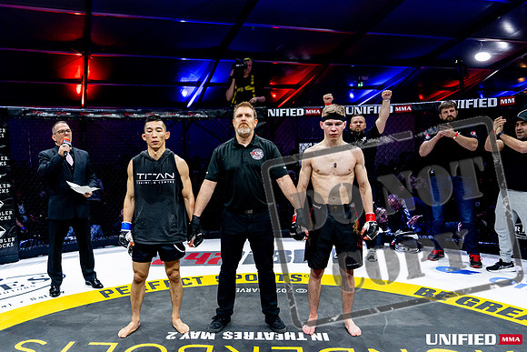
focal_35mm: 29
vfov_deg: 44.7
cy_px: 198
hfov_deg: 63.0
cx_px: 225
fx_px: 427
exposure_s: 1/1250
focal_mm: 25
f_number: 2.8
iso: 3200
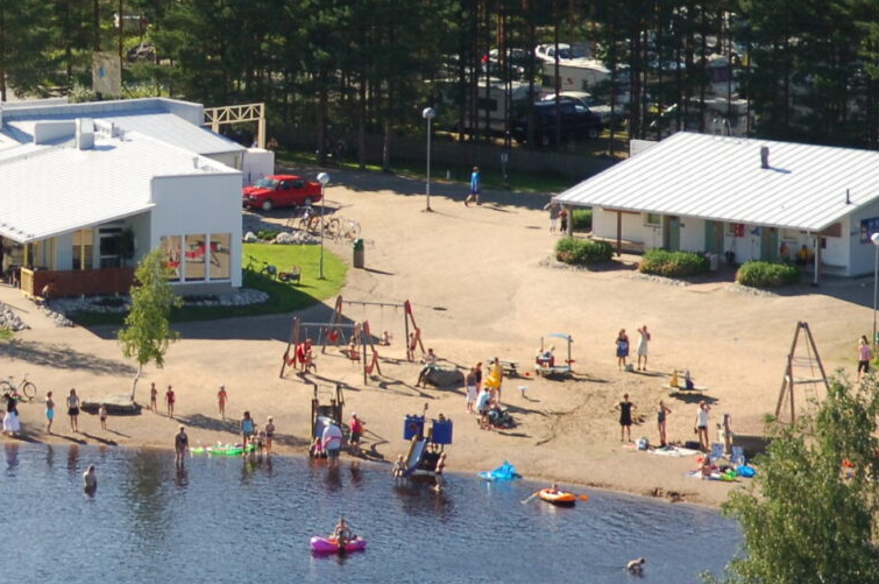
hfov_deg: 7.3
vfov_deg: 4.9
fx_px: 6819
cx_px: -179
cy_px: 146
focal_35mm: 280
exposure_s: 1/1000
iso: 200
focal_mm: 55
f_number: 3.8
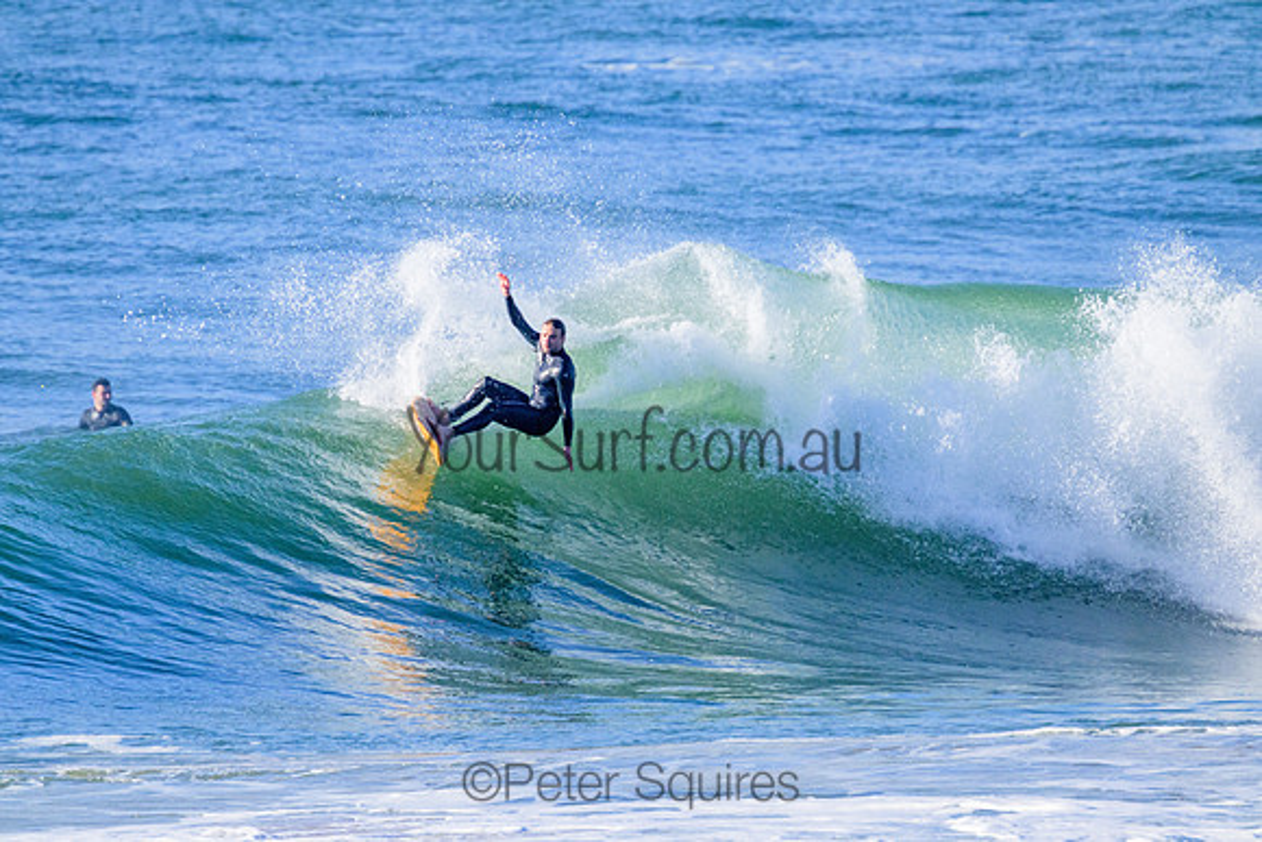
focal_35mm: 800
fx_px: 28050
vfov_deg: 1.7
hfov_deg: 2.6
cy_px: 421
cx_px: 631
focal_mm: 800
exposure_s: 1/2000
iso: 2200
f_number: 11
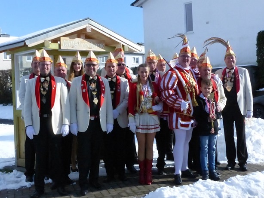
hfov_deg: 35.5
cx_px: 132
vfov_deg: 27.1
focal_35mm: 54
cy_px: 99
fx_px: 412
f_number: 8
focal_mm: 9.8
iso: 1600
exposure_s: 1/3200
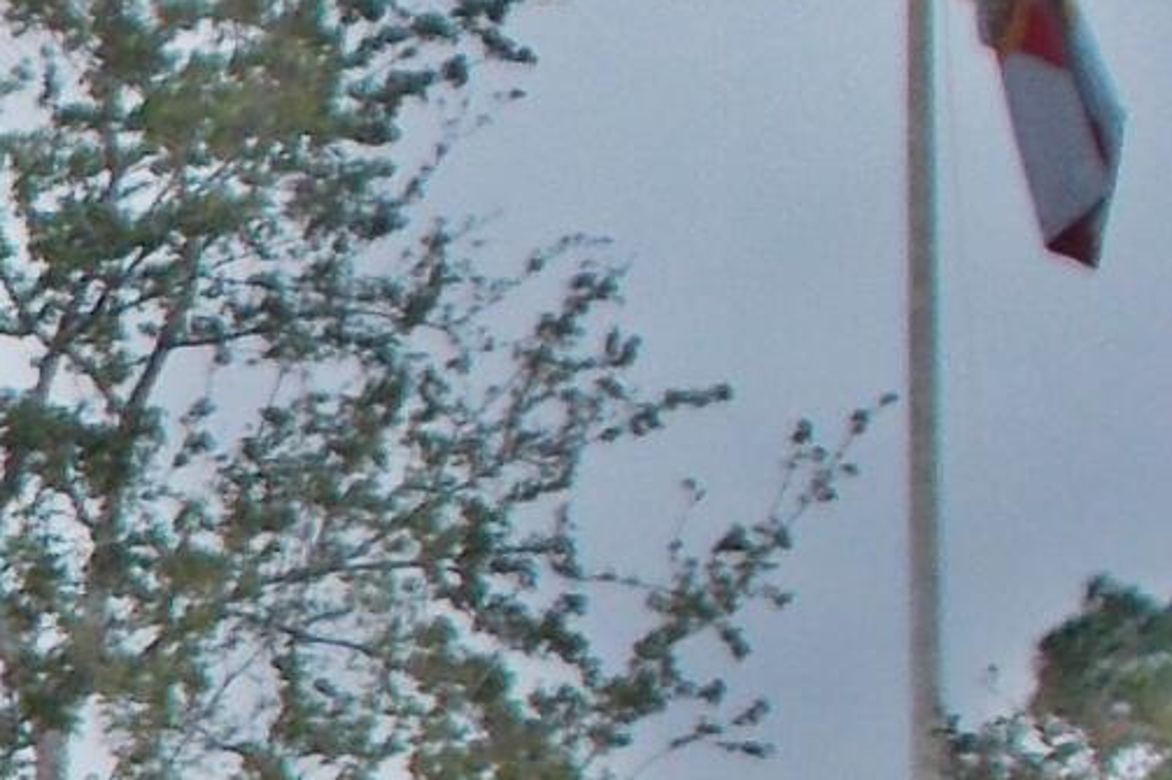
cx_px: -2190
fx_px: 8884
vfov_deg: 5.0
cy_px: 959
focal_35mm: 273
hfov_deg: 6.9
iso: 80
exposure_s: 1/500
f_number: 4.2
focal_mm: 7.9
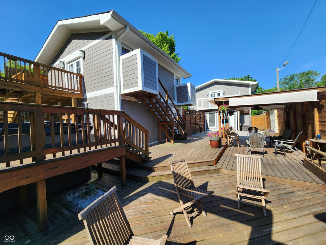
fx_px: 122
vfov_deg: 89.9
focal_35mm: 13
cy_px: 122
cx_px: 163
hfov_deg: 106.2
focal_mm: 2.2
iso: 50
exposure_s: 1/1135
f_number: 2.2
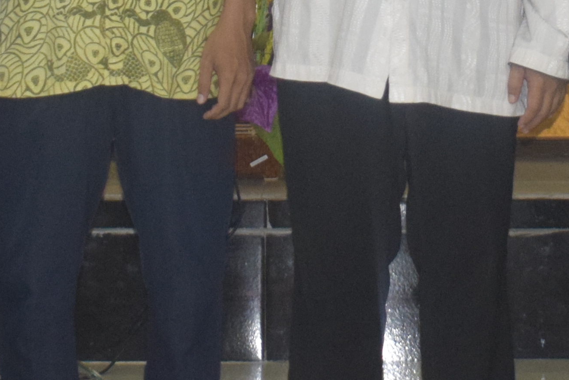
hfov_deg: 9.4
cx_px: 333
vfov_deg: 6.1
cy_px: -329
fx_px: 3462
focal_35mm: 219
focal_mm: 32
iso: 1800
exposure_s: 1/30
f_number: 4.5
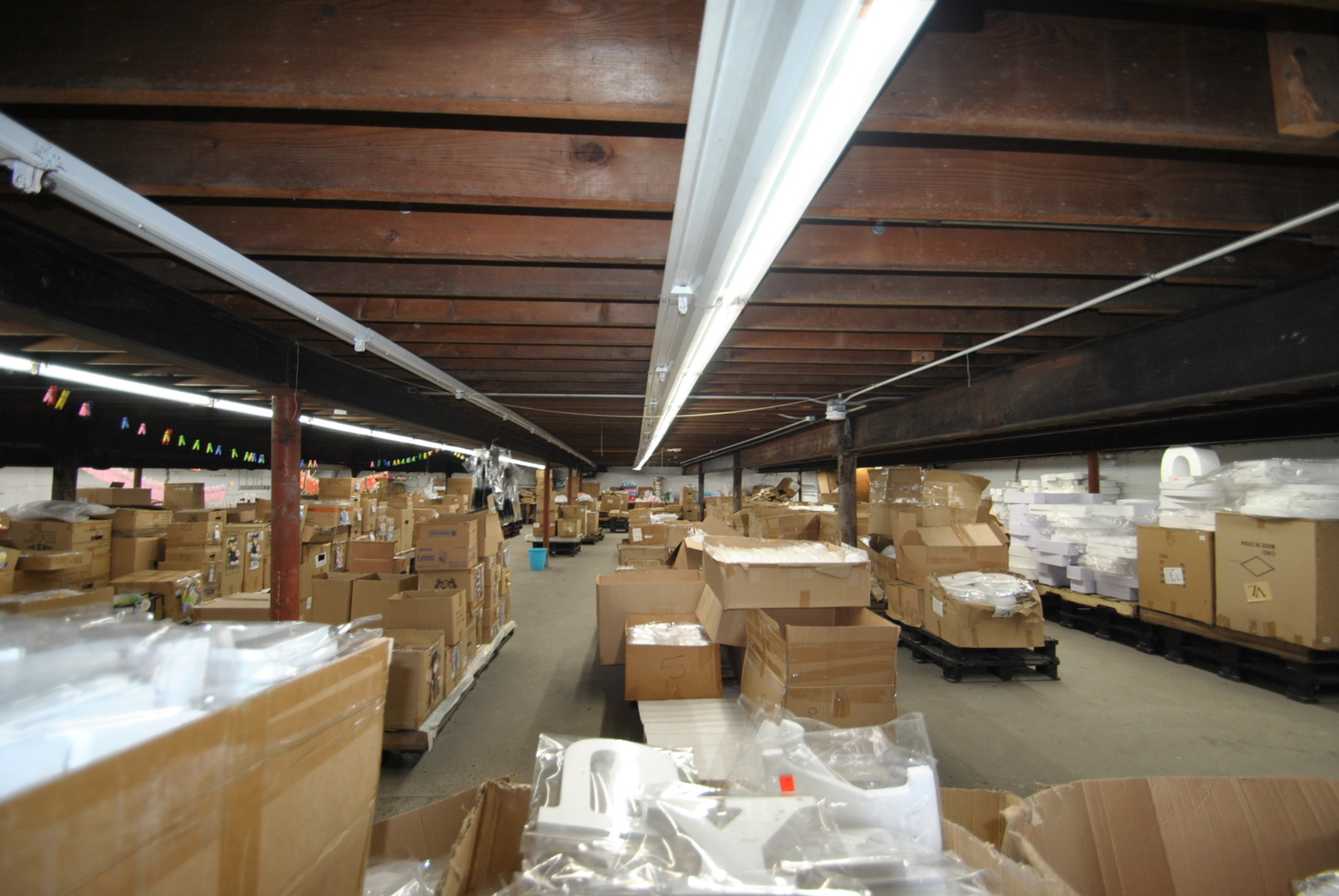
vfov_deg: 77.5
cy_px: 448
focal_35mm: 15
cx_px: 670
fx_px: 559
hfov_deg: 100.3
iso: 200
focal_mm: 10
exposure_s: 1/40
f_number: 3.5
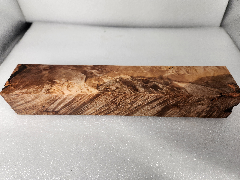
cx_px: 120
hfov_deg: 73.9
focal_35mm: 23
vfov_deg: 58.9
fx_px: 159
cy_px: 90
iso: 50
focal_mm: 5.4
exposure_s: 1/120
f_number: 1.8
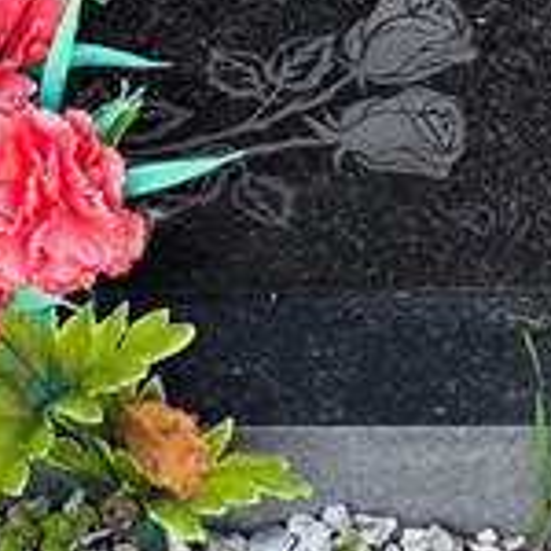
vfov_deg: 7.3
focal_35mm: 236
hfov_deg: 7.4
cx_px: 160
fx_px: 4250
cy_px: -279
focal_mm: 4.71
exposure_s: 1/100
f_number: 1.7
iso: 64
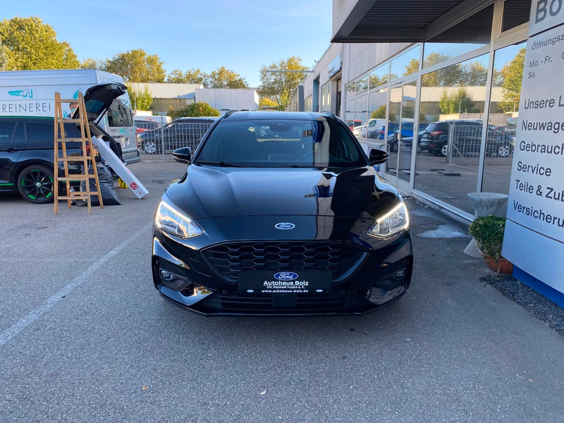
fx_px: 424
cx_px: 282
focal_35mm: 26
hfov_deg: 67.3
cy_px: 212
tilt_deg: -8.6
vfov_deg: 53.1
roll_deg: -0.4
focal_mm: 4.25
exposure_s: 1/280
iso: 32
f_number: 1.8
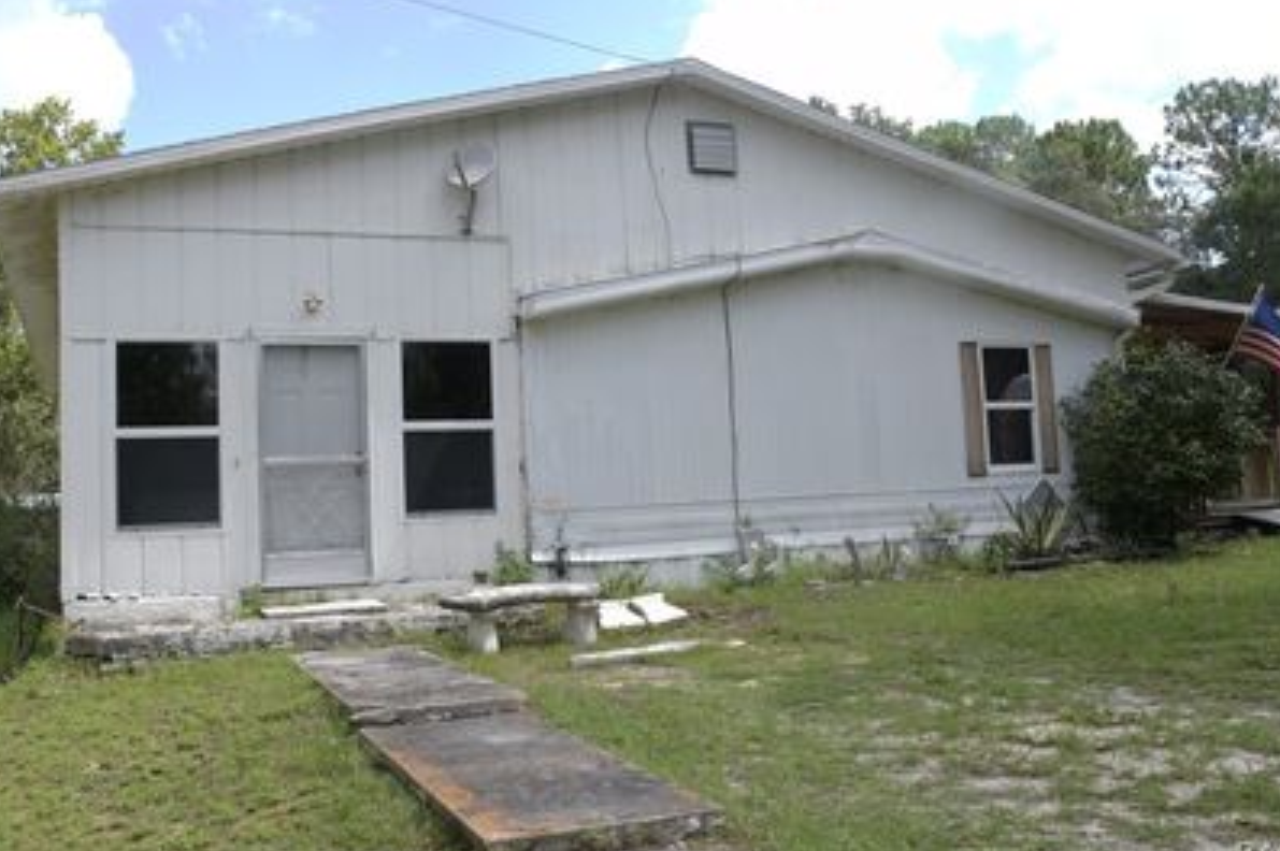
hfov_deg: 55.8
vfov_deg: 38.7
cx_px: 629
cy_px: 342
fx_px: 1208
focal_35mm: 34
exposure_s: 1/30
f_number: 10
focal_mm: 18
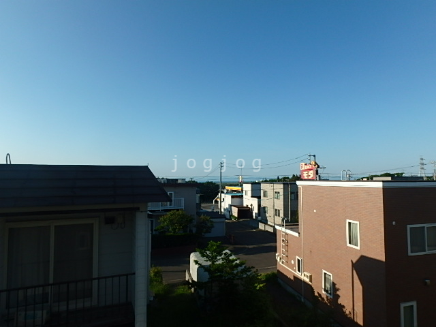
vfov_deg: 63.4
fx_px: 265
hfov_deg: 79.0
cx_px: 218
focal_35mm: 21
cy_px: 164
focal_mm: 3.7
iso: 125
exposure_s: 1/500
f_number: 6
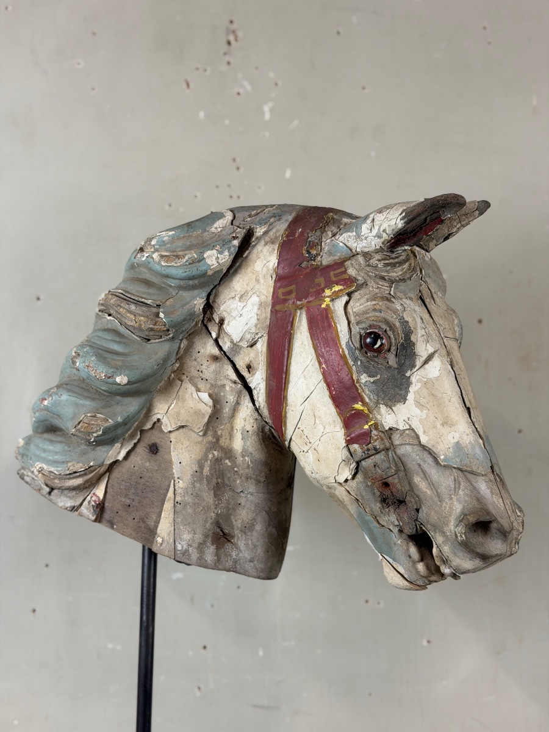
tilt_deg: +2.4
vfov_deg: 39.7
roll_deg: -0.3
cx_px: 274
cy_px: 366
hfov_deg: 30.3
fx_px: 1015
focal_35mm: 48
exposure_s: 1/50
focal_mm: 6.76
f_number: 1.78
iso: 80
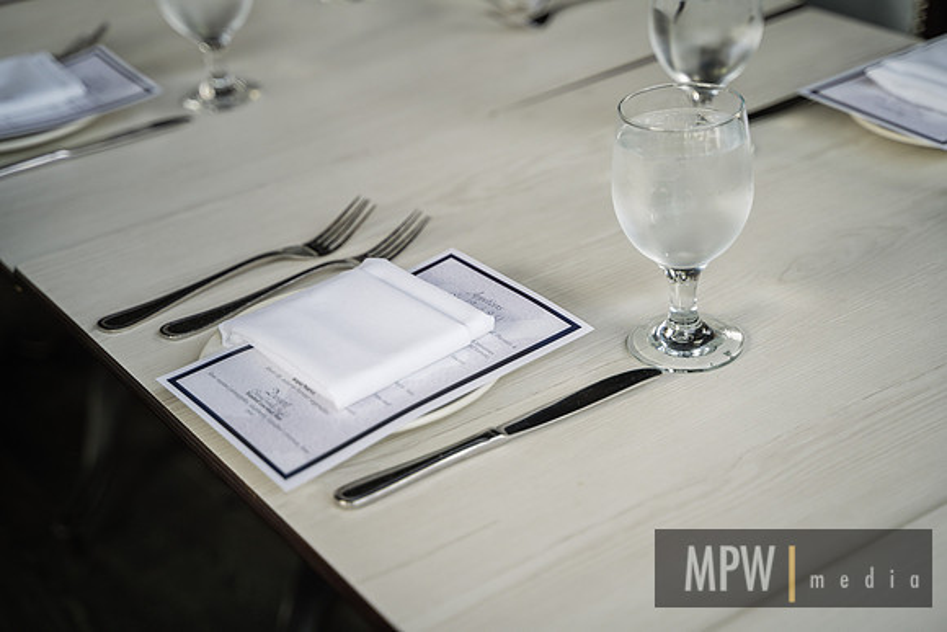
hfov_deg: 33.9
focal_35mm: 59
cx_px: 474
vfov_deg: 23.0
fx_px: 1552
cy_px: 316
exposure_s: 1/200
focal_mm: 59
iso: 100
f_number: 2.8
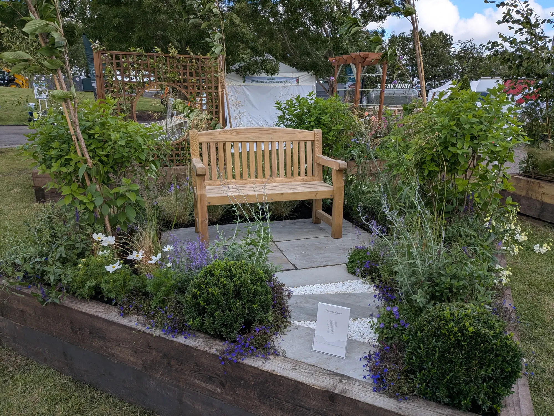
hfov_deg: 71.6
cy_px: 208
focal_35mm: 24
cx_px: 277
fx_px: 384
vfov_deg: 56.8
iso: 27
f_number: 1.7
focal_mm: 4.53
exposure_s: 1/763
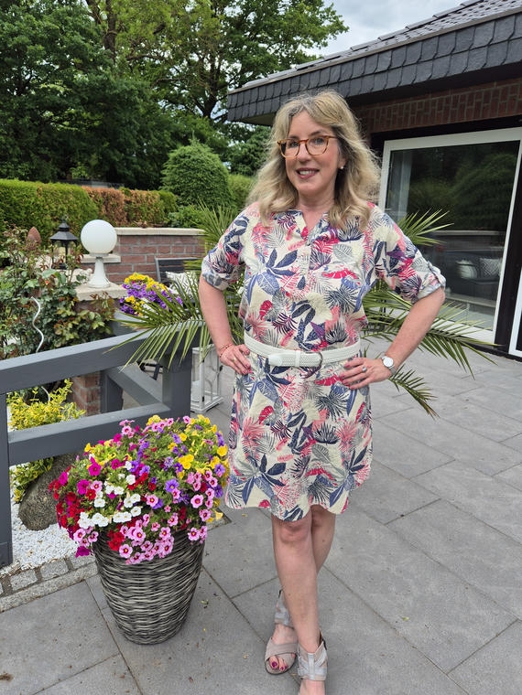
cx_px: 261
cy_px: 348
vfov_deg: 73.9
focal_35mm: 23
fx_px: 462
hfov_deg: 58.9
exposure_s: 1/714
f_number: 1.8
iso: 25
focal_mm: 5.4
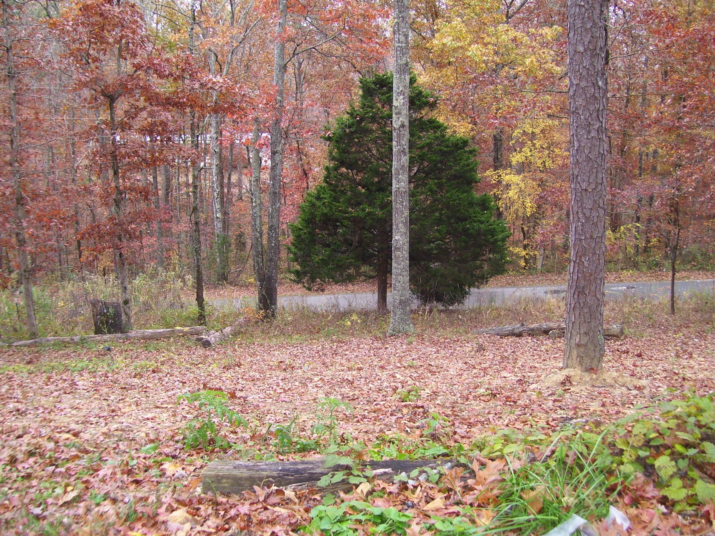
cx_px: 358
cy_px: 268
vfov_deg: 38.7
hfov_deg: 50.1
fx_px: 764
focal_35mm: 37
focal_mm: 6
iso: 125
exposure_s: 1/90
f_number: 2.7
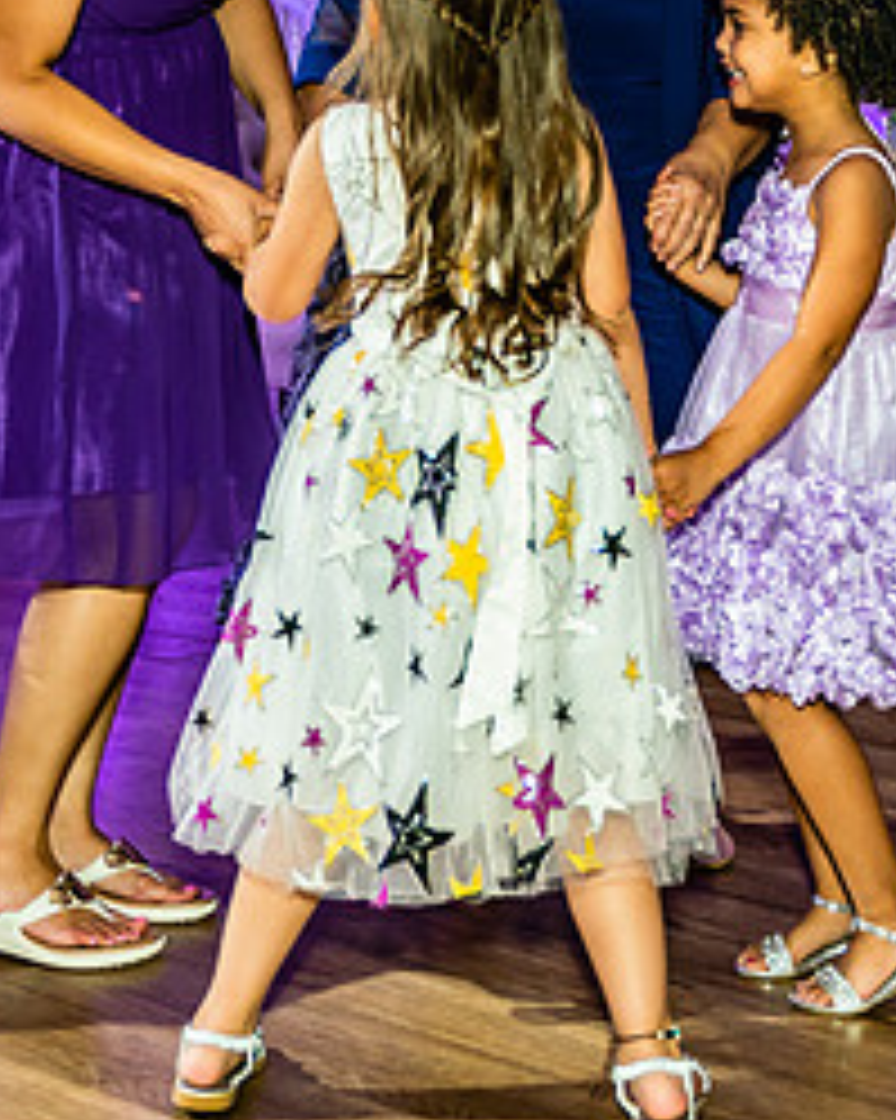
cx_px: 614
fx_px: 2653
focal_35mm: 80
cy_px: 46
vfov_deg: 23.0
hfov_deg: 19.1
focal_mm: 28
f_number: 2.8
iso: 500
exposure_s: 1/125
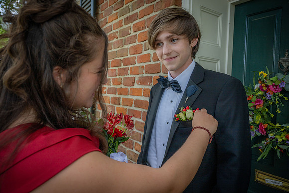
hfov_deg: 65.5
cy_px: 96
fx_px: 225
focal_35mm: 28
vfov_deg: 46.4
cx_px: 144
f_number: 5.6
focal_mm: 28
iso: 100
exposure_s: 1/160
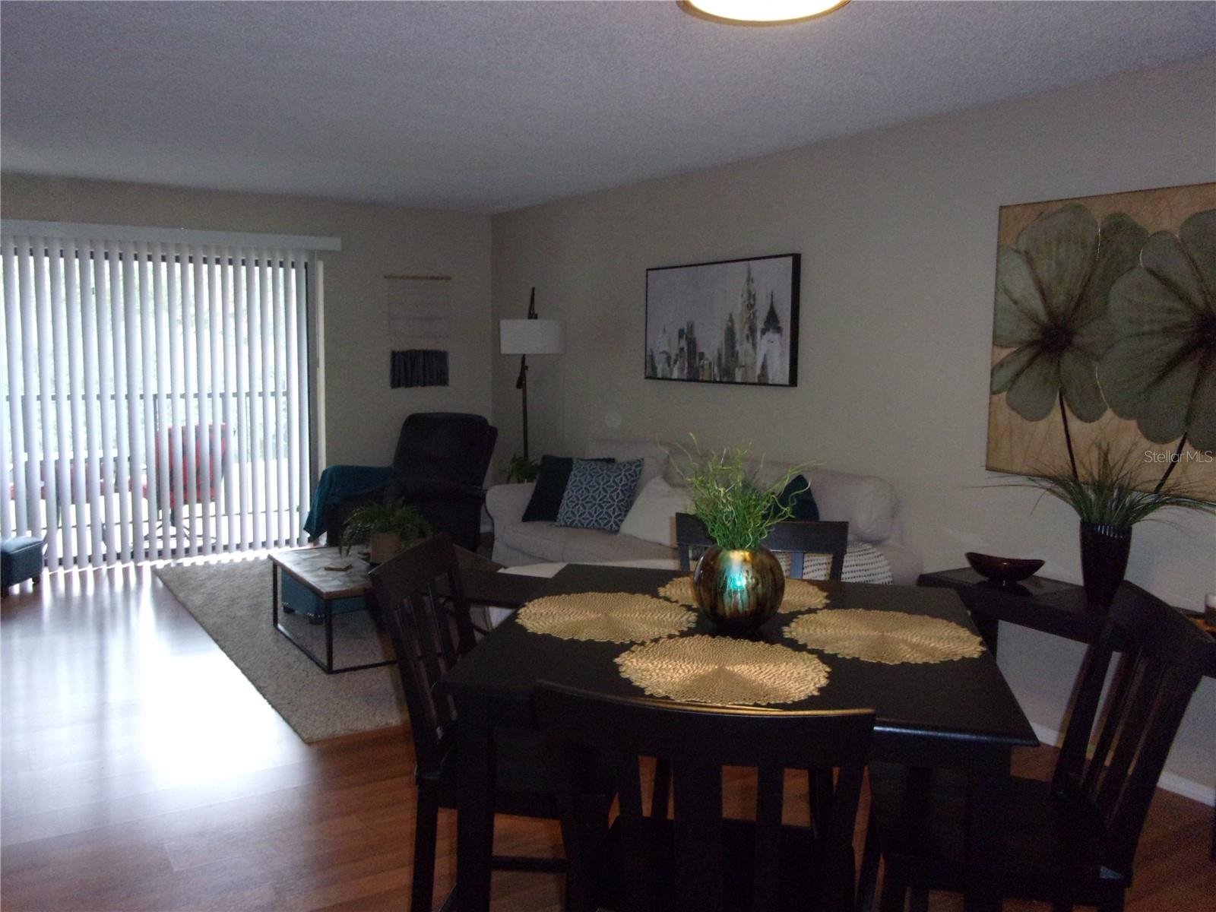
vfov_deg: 49.7
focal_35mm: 28
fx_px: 984
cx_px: 608
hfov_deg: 63.4
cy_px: 456
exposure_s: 1/34
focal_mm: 5.1
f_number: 3.9
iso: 400
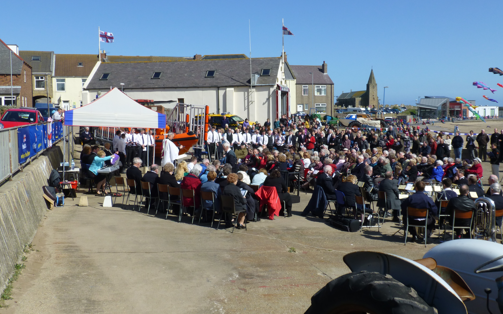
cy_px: 153
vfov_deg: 30.5
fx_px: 576
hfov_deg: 47.2
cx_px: 250
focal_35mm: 42
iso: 100
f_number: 3.9
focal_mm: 6.9
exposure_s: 1/1300
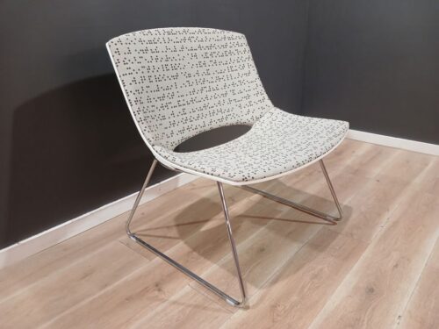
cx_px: 220
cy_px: 164
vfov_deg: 51.4
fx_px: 342
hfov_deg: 65.3
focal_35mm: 27
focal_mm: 4
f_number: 1.8
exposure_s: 1/33.3
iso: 250
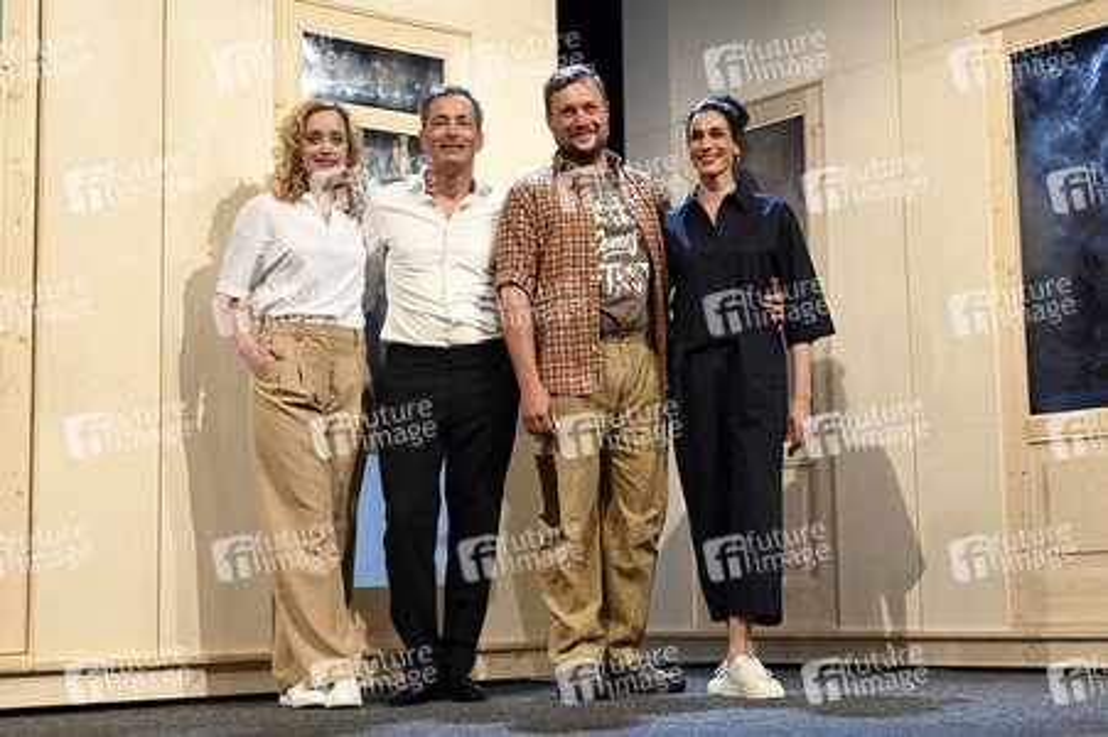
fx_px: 1261
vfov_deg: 32.6
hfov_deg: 47.4
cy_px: 368
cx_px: 554
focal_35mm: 41
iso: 1250
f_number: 6.3
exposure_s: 1/125
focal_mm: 41
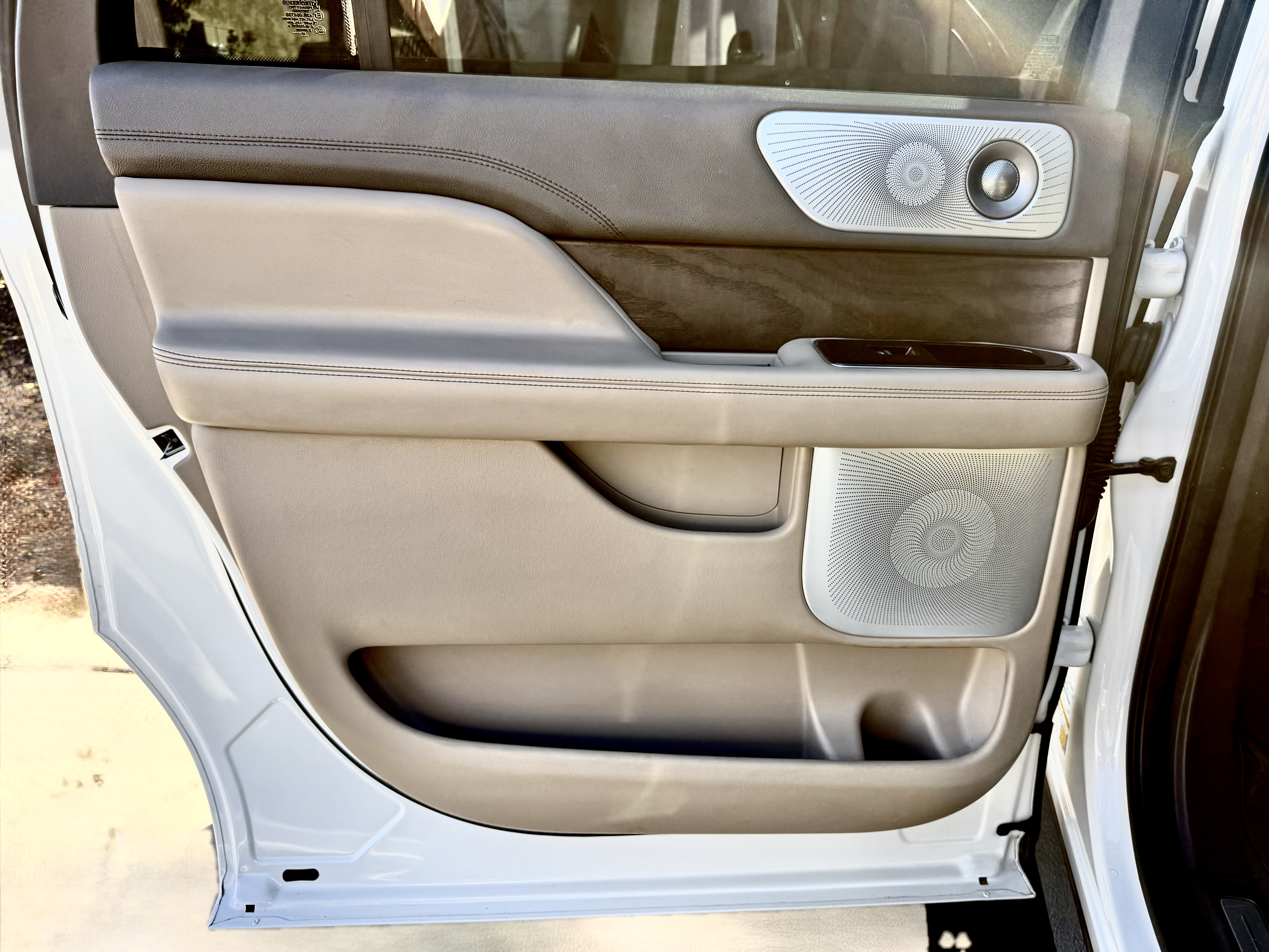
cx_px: 634
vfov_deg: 56.8
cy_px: 476
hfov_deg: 71.6
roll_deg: +1.5
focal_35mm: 24
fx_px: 880
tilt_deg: -17.7
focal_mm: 6.76
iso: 100
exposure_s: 1/831
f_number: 1.78
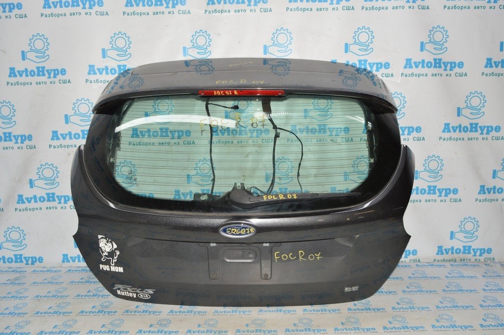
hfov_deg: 67.4
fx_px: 378
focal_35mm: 27
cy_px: 168
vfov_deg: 47.9
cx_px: 252
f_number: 8
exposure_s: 1/60
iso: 180
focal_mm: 18
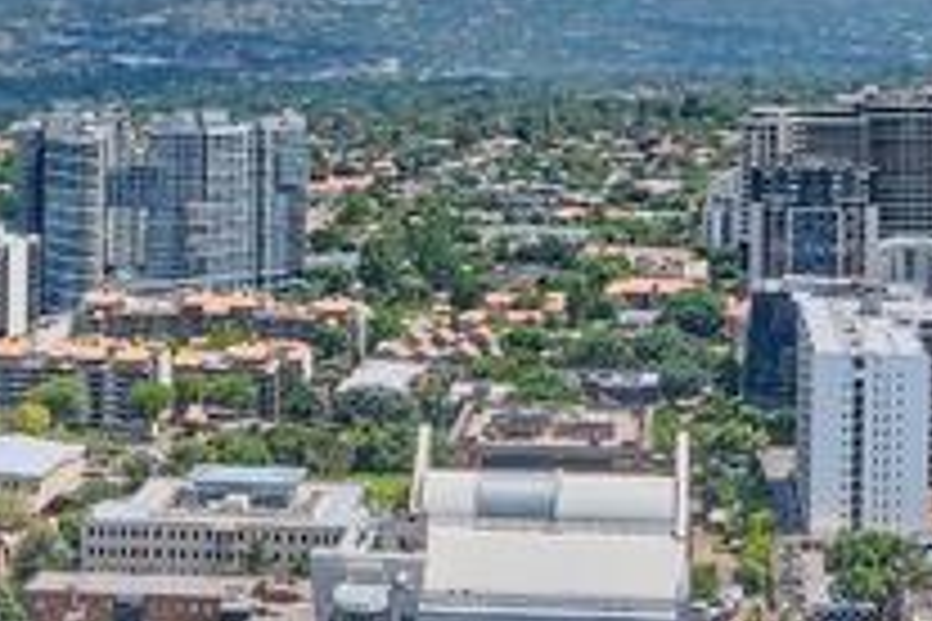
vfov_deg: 15.7
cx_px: 563
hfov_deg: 23.9
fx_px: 2200
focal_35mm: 85
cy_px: -47
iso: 800
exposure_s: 1/2000
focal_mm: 14.5
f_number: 8
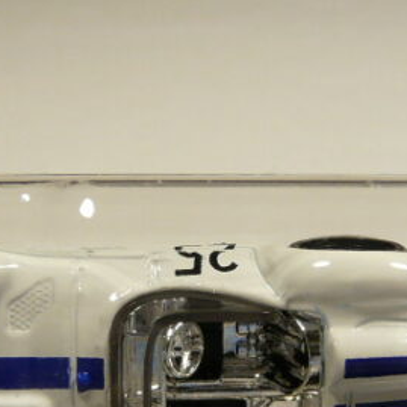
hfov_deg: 23.6
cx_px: 169
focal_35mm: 73
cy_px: 290
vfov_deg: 23.5
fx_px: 971
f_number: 2.8
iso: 100
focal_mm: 4.6
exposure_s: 1/100
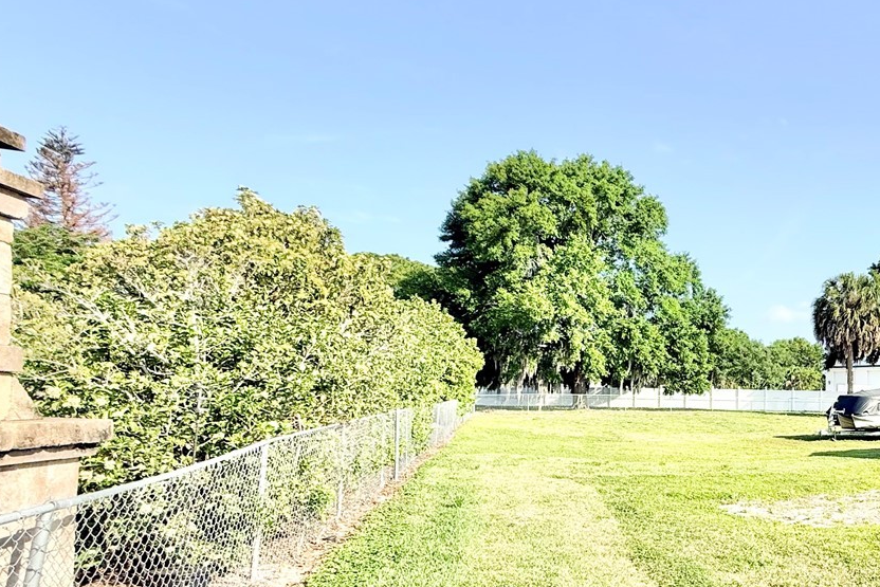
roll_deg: -0.2
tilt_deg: +0.1
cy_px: 411
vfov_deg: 45.4
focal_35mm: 28
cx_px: 814
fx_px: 685
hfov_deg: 55.4
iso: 50
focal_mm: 2.22
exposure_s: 1/1368
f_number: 2.2
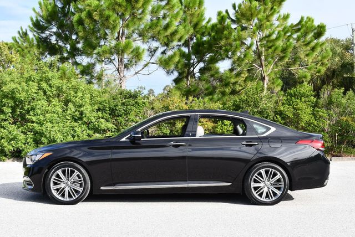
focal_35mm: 52
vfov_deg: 26.0
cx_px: 178
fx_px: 513
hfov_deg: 38.2
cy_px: 118
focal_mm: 26
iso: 200
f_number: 8
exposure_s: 1/250
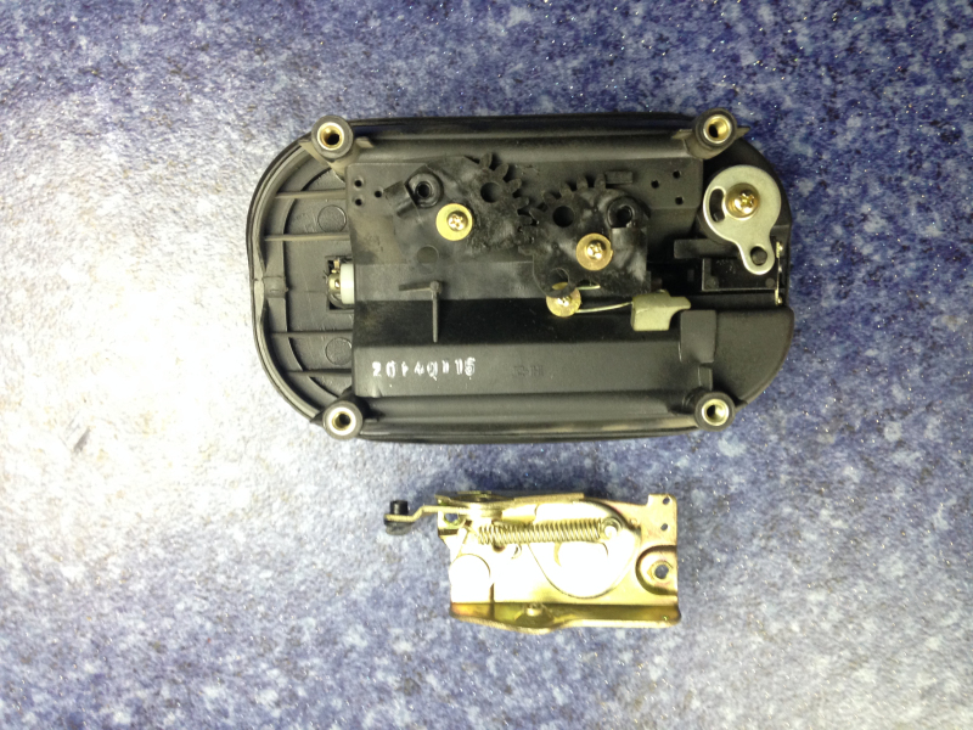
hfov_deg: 55.4
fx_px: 928
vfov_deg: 42.9
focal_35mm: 33
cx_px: 486
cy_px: 365
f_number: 2.4
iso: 125
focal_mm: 4.12
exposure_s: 1/20
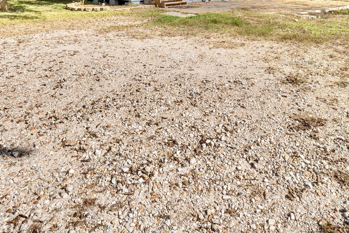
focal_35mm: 32
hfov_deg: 58.6
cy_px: -15
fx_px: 310
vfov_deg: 35.8
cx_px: 189
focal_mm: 10
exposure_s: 1/160
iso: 100
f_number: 10
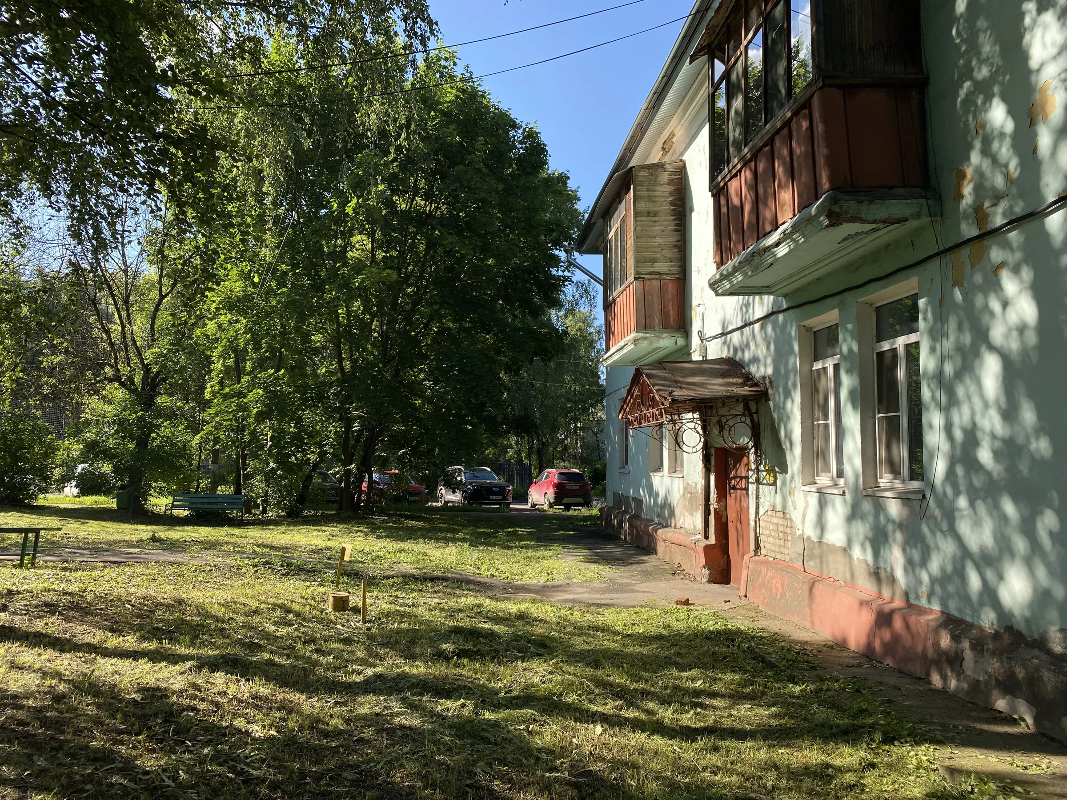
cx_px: 534
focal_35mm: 26
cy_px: 400
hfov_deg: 67.3
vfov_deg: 53.1
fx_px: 801
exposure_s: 1/957
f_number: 1.8
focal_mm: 4.25
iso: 32
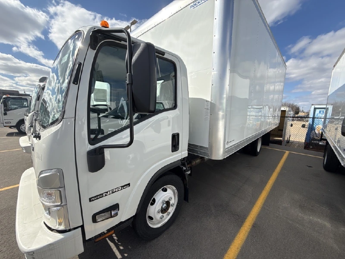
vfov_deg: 85.7
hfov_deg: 102.1
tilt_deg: -7.1
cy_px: 130
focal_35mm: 14
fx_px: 140
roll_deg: -1.0
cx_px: 172
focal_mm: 2.22
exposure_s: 1/1848
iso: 50
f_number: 2.2
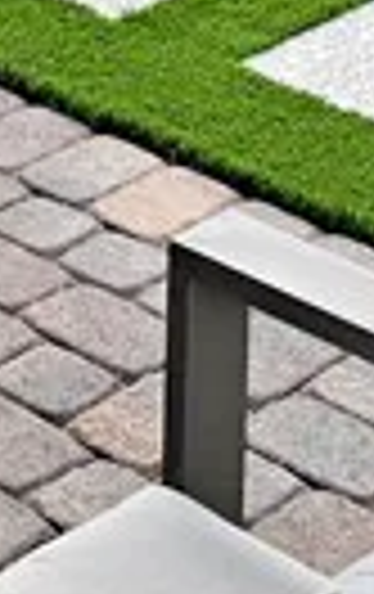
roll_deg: -0.9
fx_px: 3199
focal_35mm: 197
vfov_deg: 9.3
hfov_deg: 6.7
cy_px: -936
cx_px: -50
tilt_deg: +0.2
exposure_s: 1/2525
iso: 100
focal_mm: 6.76
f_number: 1.78
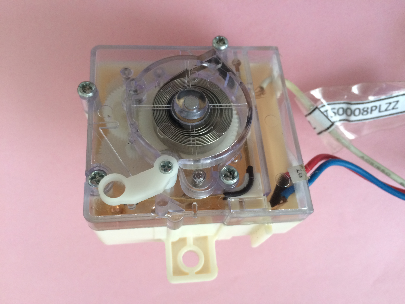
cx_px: 202
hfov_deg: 61.7
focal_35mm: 29
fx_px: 339
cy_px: 152
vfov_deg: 48.2
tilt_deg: -79.2
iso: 64
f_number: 2.2
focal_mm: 4.15
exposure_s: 1/30
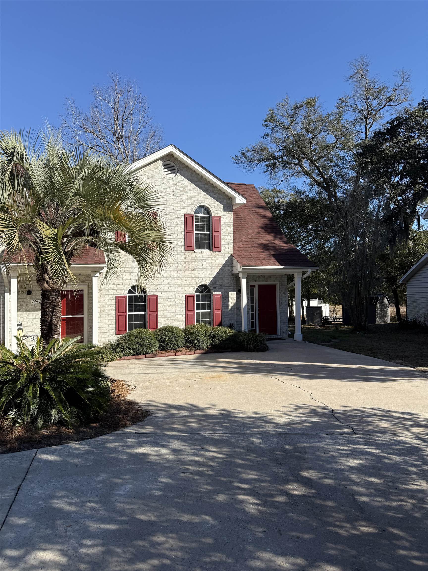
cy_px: 286
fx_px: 396
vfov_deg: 71.6
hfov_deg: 56.8
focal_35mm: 24
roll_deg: -0.1
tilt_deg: +1.1
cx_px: 214
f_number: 1.78
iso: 80
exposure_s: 1/3759
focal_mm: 6.76
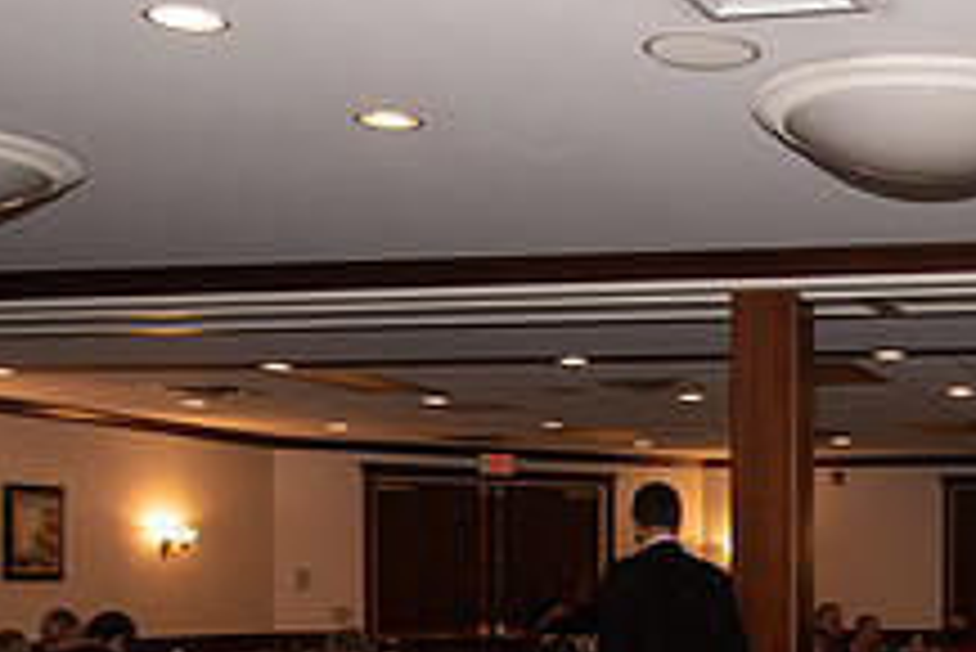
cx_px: 1003
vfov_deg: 20.5
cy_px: 605
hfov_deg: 28.8
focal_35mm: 65
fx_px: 1763
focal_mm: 24
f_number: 4
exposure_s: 1/200
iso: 800
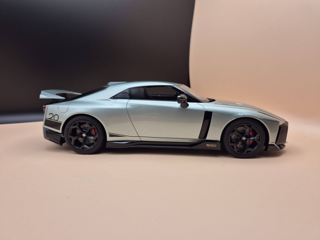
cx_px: 160
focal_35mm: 23
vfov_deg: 58.9
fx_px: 213
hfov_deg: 73.9
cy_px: 120
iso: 32
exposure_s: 1/135
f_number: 1.8
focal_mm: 5.4
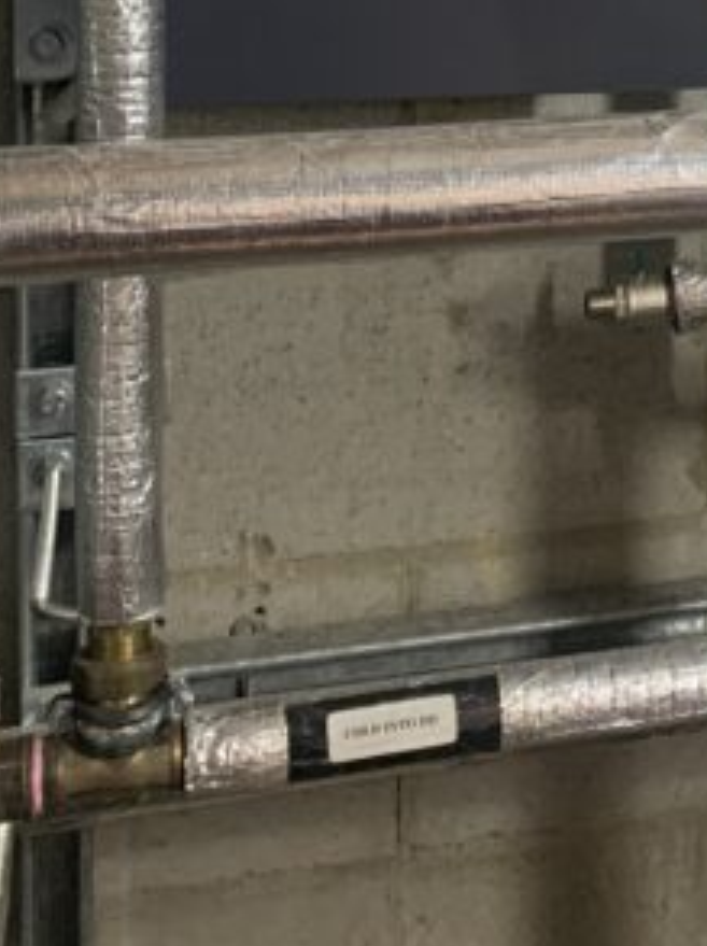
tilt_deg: -0.4
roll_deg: -0.9
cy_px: -320
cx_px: 1010
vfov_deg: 19.7
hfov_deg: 15.2
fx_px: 2484
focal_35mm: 91
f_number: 1.8
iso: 200
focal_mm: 4.25
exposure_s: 1/50
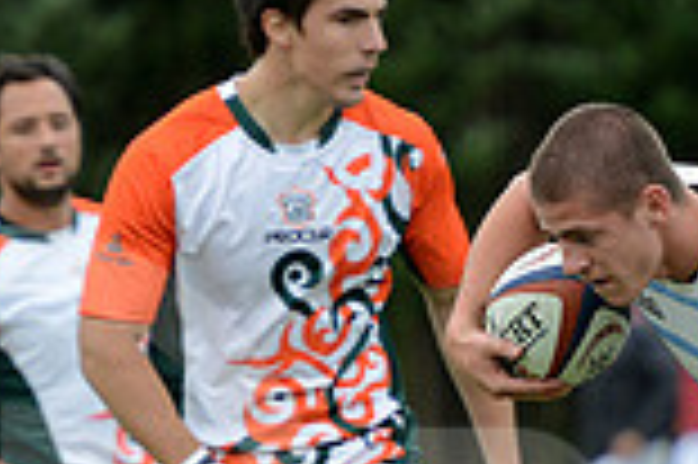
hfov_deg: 2.2
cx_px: 770
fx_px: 18167
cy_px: 561
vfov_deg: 1.5
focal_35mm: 938
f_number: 4
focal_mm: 250
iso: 400
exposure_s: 1/800
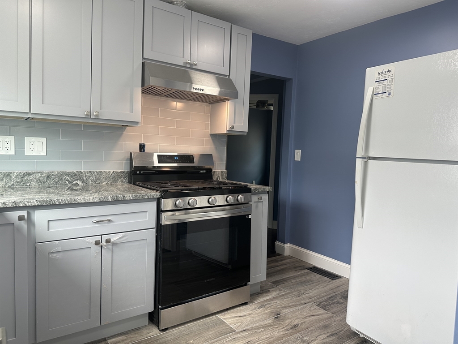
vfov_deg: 56.8
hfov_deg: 71.6
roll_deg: -1.9
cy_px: 172
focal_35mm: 24
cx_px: 229
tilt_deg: -2.7
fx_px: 318
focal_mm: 6.86
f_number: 1.78
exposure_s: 1/120
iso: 100
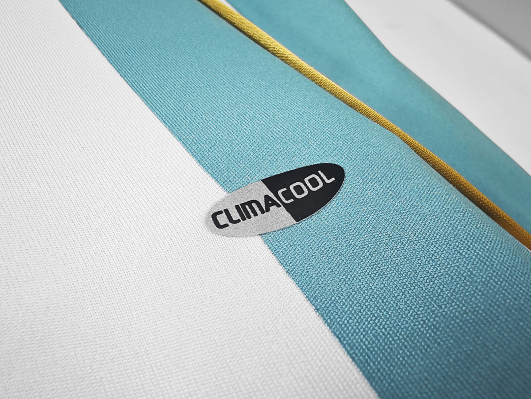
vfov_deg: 58.9
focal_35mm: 23
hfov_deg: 73.9
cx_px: 266
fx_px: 353
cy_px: 200
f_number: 2.2
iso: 149
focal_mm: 2.59
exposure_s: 1/60
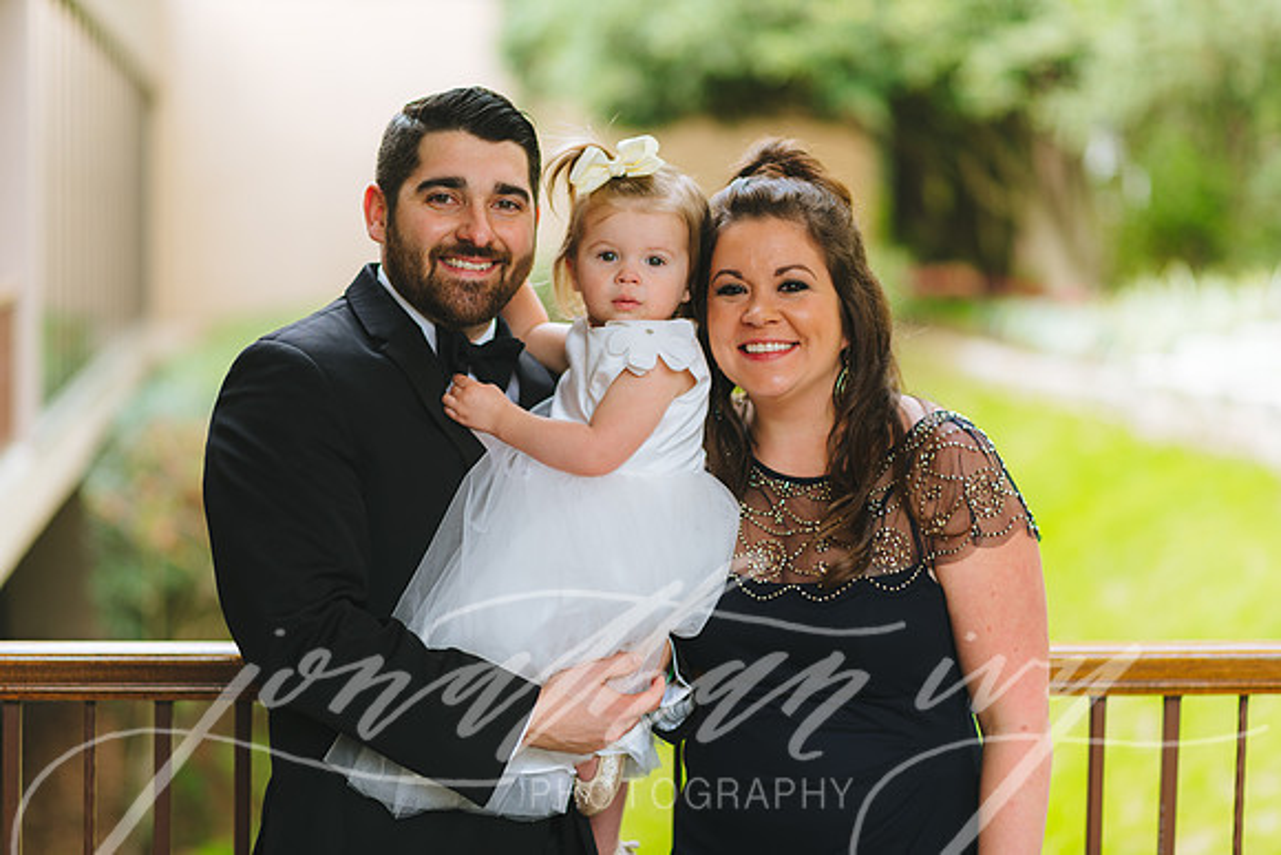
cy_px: 428
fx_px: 3025
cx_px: 640
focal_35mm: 85
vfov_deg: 16.1
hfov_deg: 23.9
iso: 200
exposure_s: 1/400
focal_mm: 85
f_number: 2
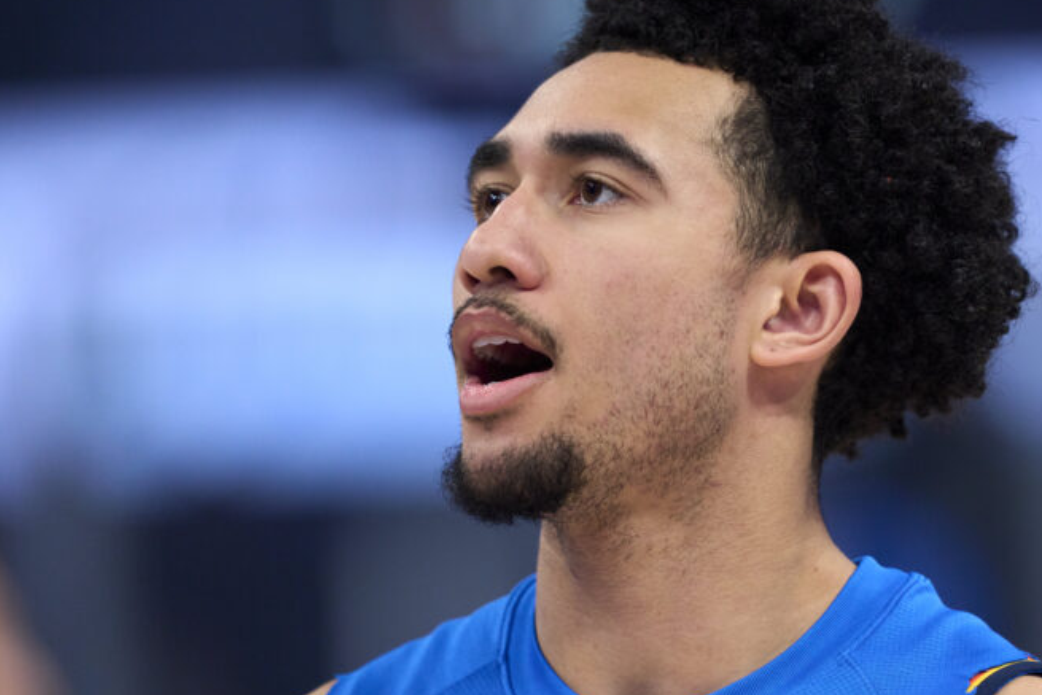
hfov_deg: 3.3
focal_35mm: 625
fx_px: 18093
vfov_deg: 2.2
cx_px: 799
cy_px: 405
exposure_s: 1/1250
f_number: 2.8
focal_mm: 400
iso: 2500
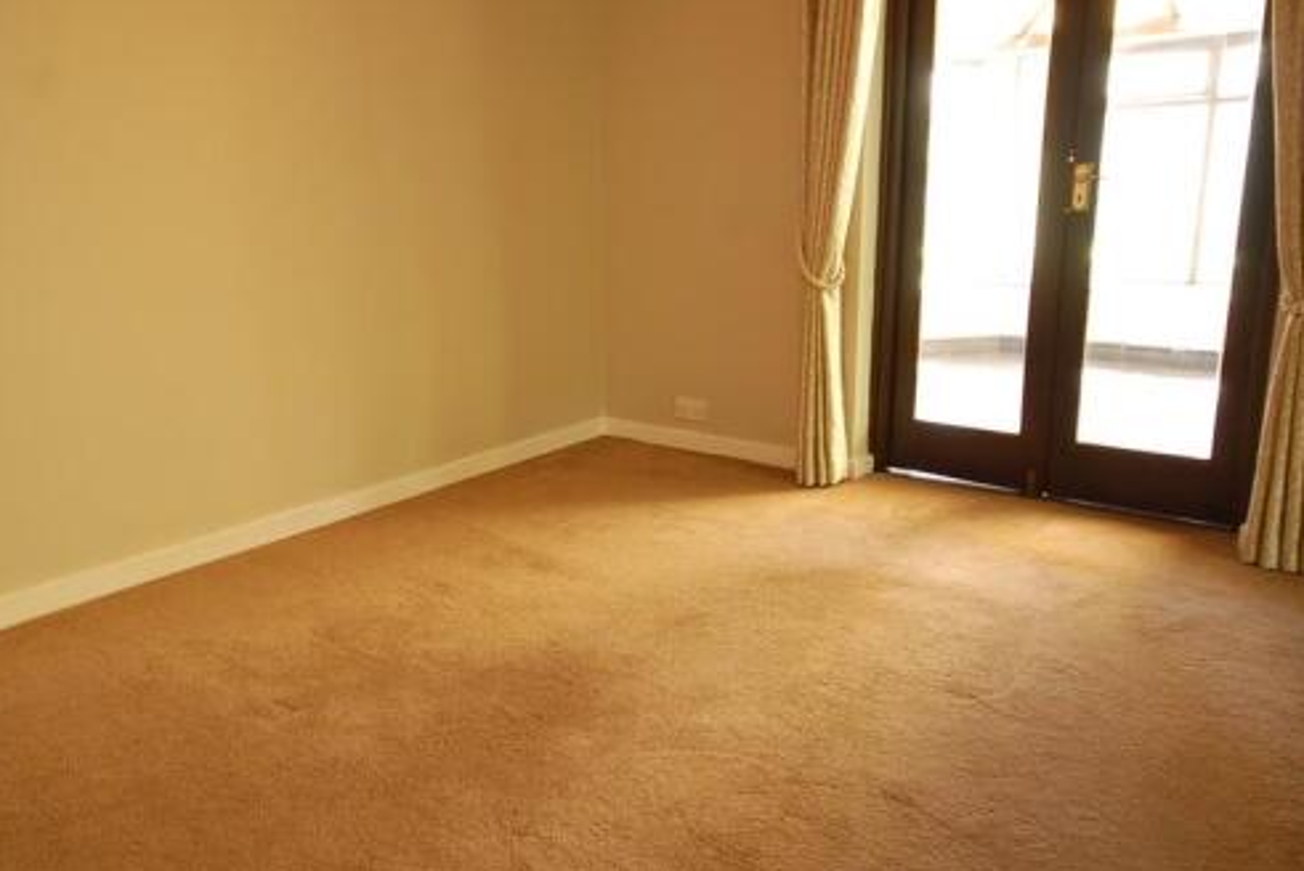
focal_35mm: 28
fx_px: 1015
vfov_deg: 46.4
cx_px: 503
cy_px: 402
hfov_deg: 64.7
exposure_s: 1/4
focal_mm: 14
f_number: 5
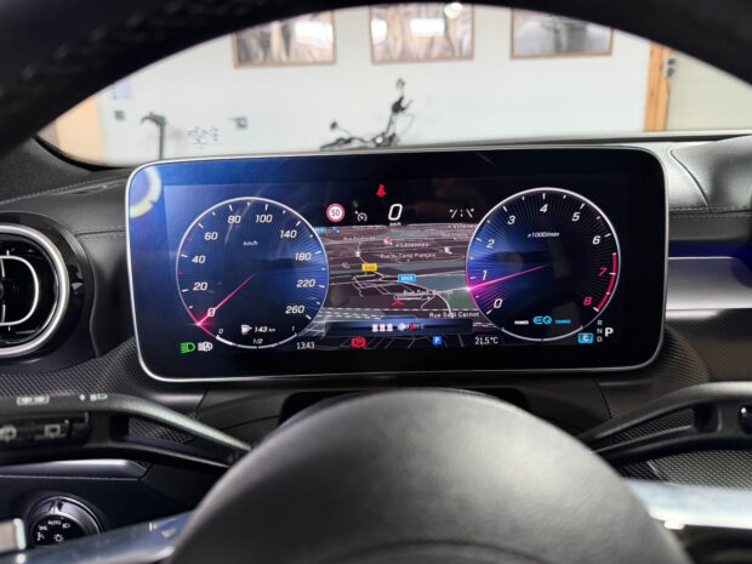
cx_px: 376
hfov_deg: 71.6
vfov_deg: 56.8
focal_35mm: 24
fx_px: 521
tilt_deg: -17.3
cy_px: 282
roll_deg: +1.7
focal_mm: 6.76
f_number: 1.78
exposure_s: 1/50
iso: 400
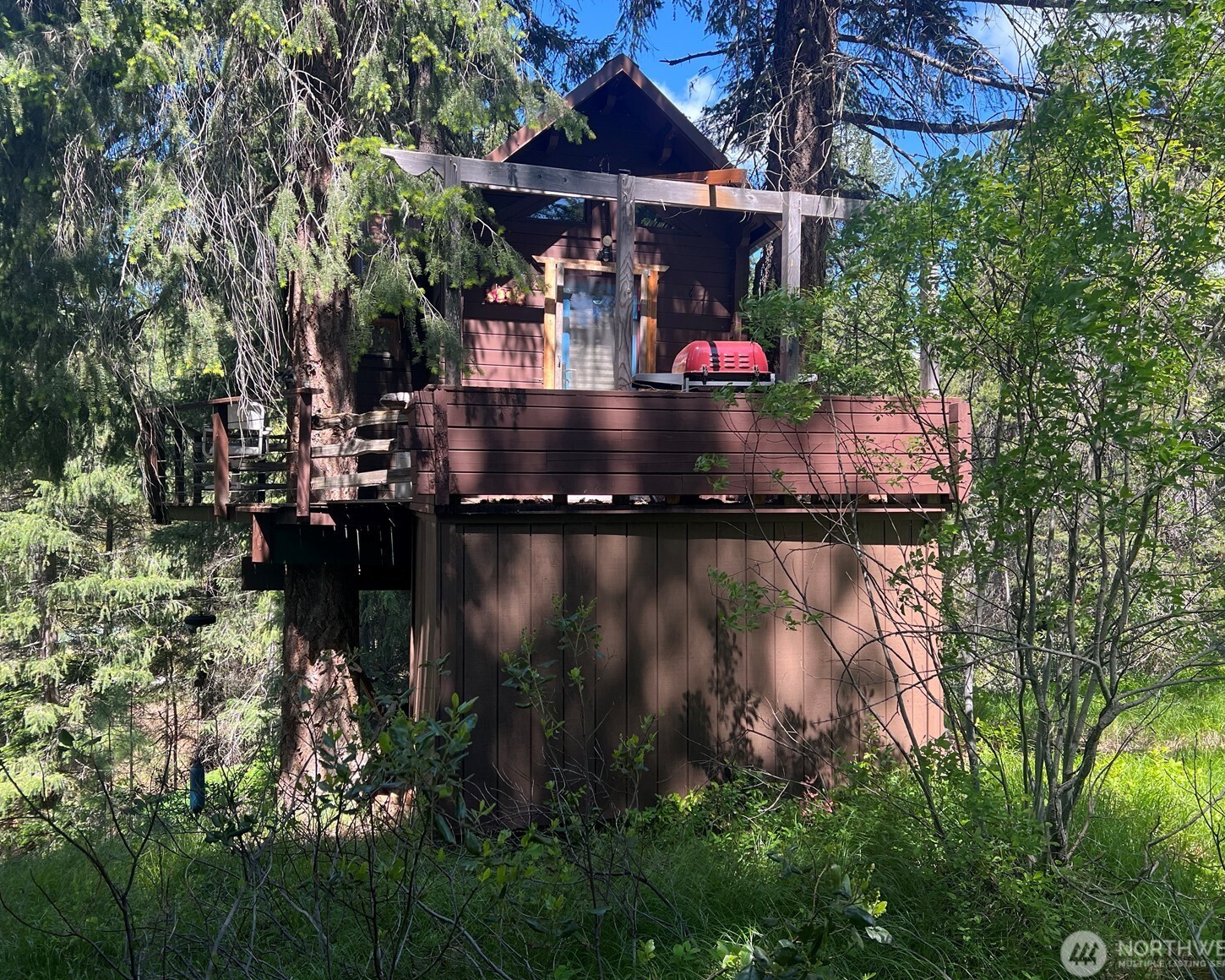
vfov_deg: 51.5
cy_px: 481
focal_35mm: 28
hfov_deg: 62.2
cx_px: 604
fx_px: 1015
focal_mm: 5.7
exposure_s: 1/509
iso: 50
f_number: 1.5
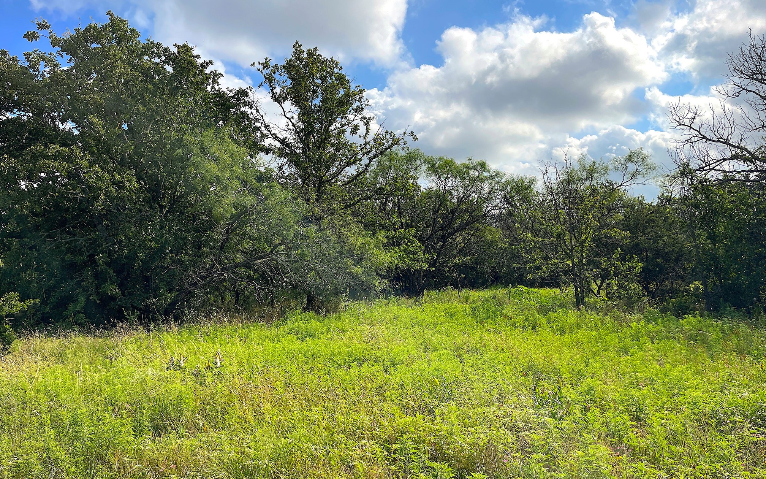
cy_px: 227
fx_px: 585
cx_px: 385
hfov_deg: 66.5
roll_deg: +3.2
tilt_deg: +5.3
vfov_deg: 44.5
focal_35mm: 28
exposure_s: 1/5556
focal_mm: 4.2
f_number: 1.6
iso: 32
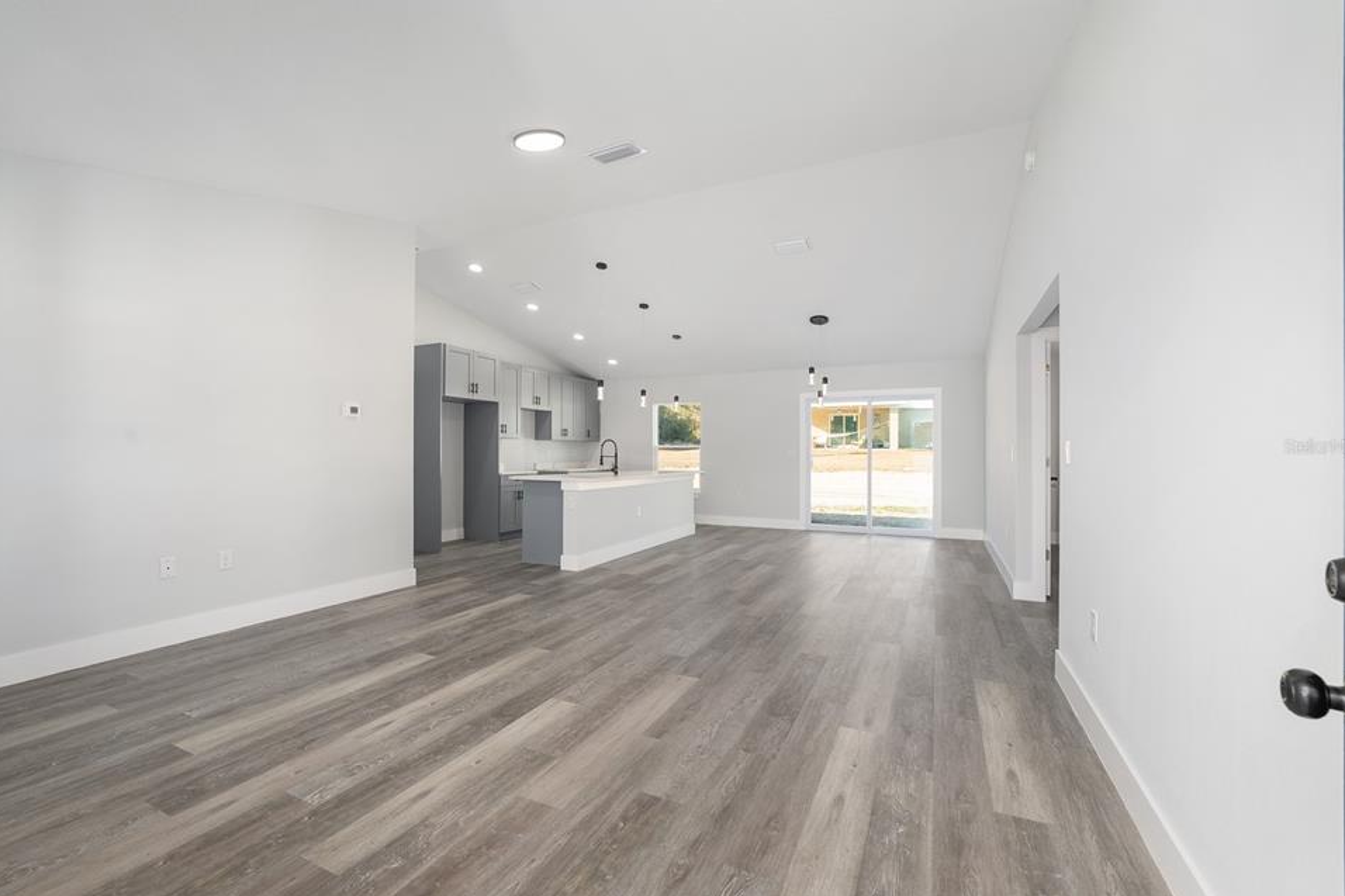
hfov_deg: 100.3
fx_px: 560
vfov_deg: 77.3
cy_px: 446
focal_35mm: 15
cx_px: 644
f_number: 7.1
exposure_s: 1/15
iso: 400
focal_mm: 14
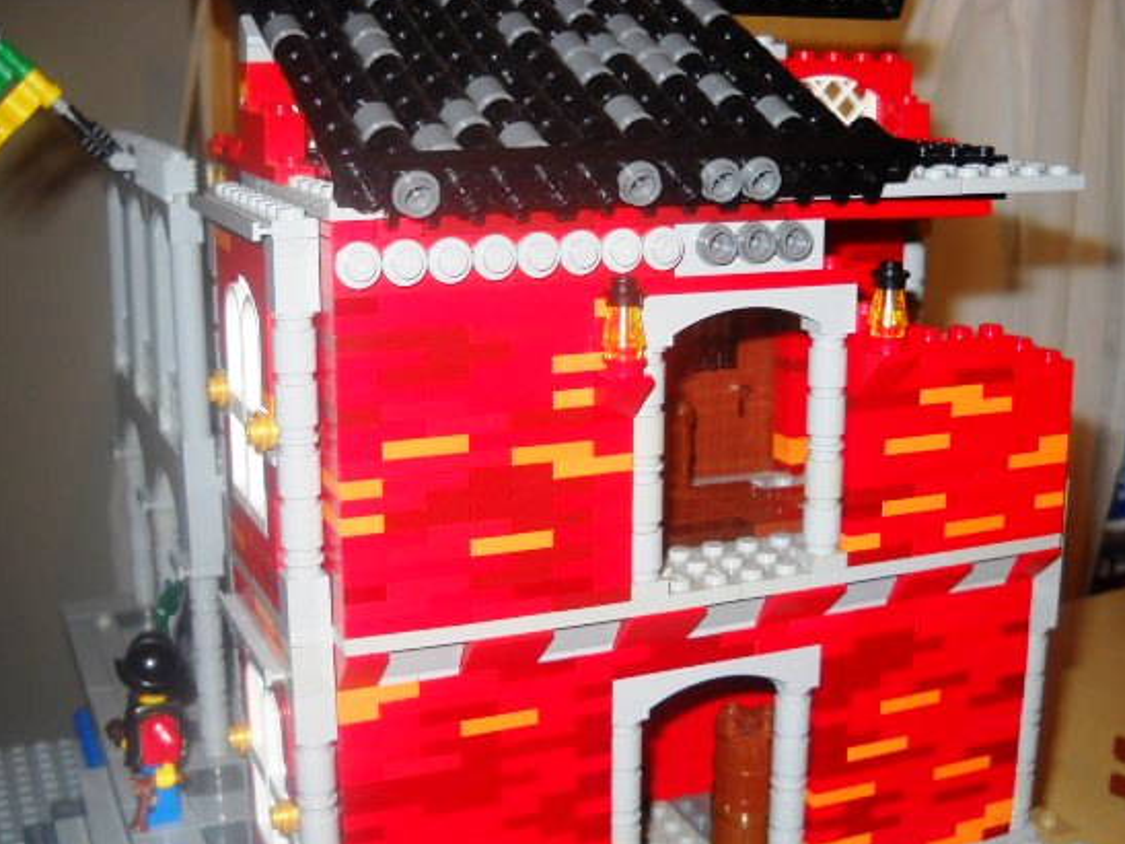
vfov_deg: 30.2
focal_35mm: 48
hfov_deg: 39.7
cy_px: 484
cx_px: 584
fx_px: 1560
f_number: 3.1
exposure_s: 1/30
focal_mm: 6.72
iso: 64
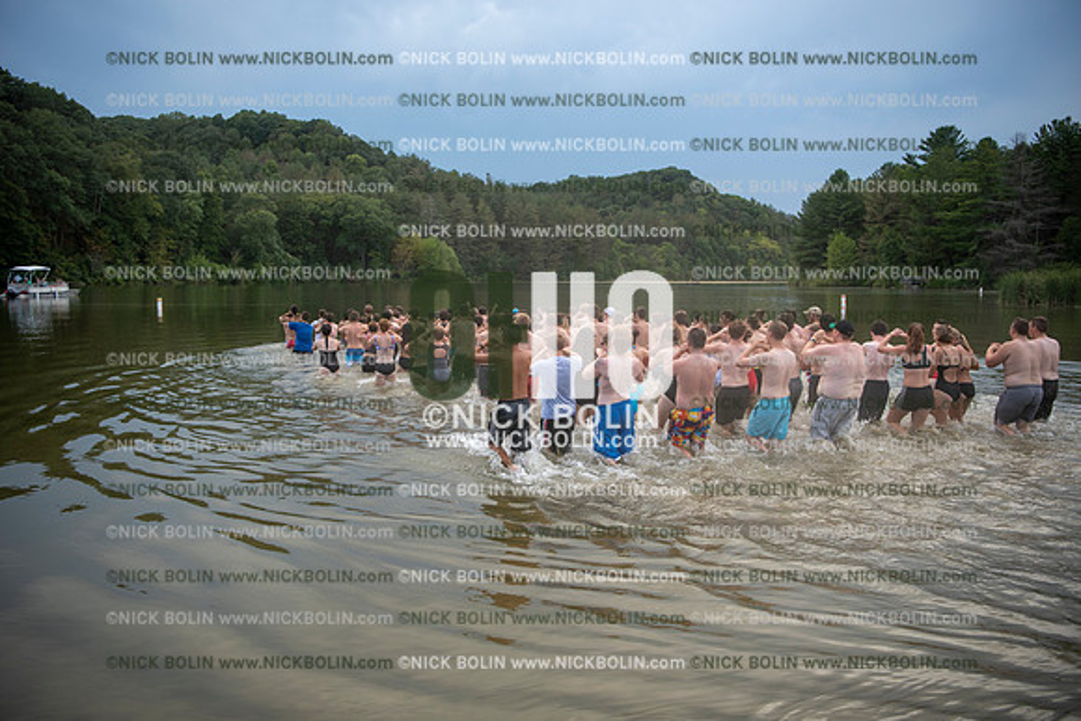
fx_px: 961
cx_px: 540
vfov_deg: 41.1
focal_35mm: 32
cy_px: 360
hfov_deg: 58.7
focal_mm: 32
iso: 160
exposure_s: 1/800
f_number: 3.2
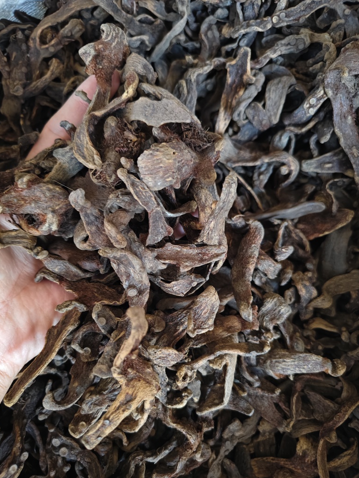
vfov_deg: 71.6
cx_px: 176
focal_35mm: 24
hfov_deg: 56.8
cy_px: 249
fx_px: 332
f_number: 1.88
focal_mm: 5.56
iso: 1590
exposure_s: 1/33.3
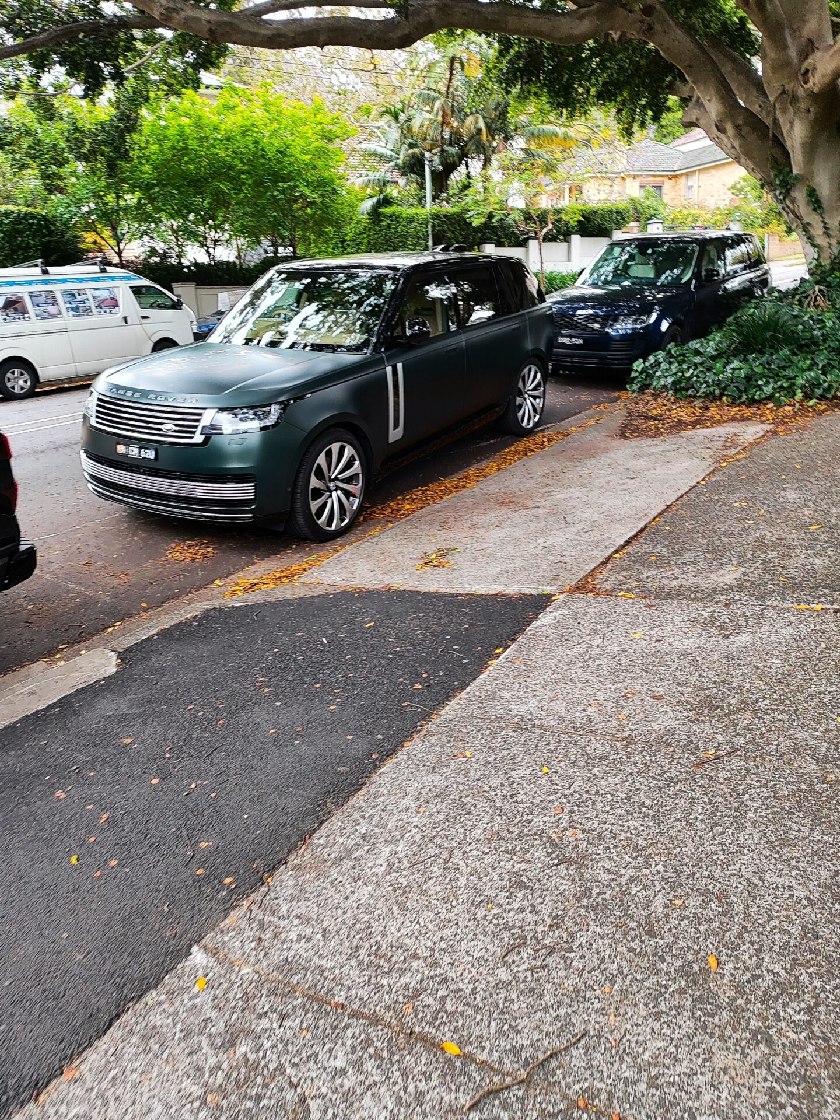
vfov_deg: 71.6
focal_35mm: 24
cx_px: 420
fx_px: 777
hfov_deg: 56.8
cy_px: 560
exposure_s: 1/100
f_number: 1.89
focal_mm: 5.89
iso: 146
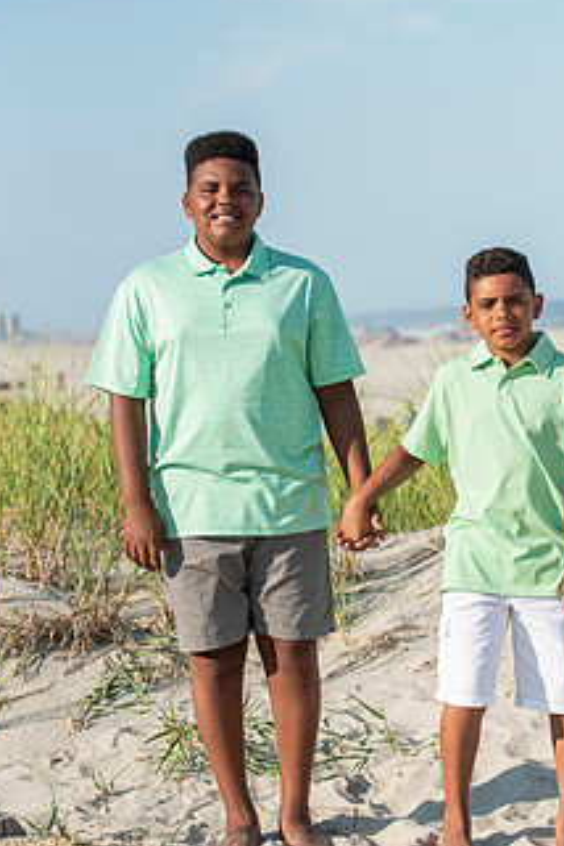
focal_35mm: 126
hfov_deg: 10.9
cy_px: 448
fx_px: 2961
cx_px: 361
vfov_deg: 16.3
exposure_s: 1/3200
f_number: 4
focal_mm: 90
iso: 250
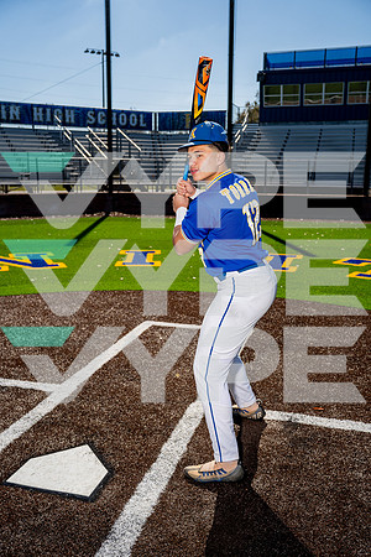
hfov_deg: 38.9
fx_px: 526
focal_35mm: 34
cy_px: 278
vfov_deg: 55.8
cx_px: 186
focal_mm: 34
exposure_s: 1/2000
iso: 100
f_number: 4
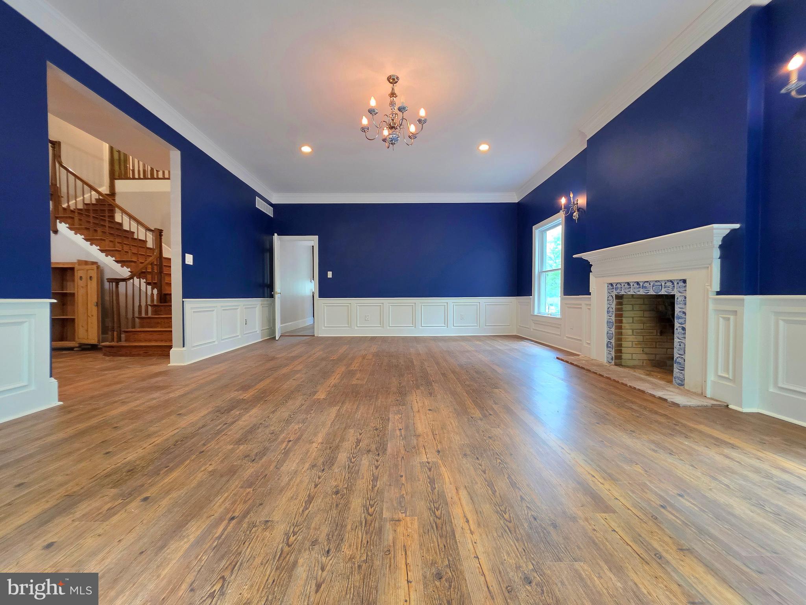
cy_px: 302
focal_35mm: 13
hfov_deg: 106.2
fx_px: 303
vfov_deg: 89.9
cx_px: 403
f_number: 1.9
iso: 200
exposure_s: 1/60.2
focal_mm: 2.2
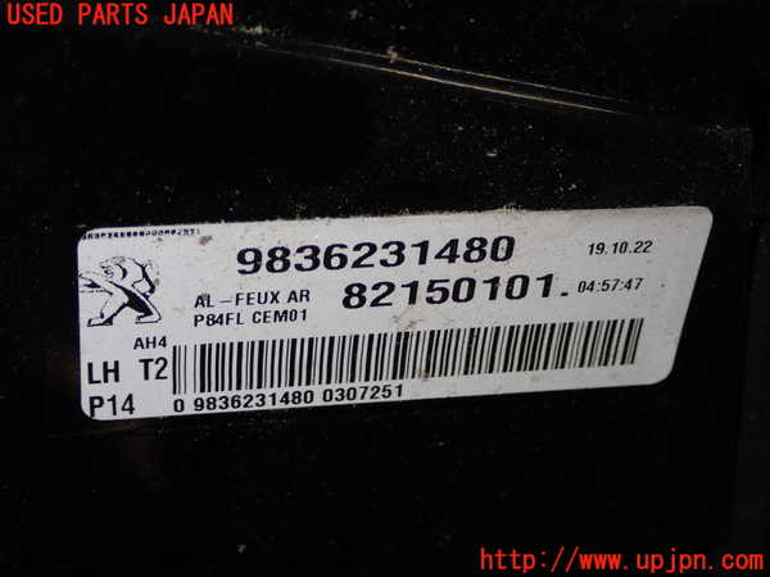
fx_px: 1490
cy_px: 288
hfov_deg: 29.0
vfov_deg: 21.9
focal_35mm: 67
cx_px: 385
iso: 200
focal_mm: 11.88
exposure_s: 1/60
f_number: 11
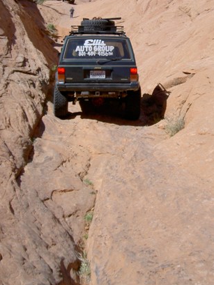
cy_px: 67
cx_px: 122
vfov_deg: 31.1
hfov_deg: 24.0
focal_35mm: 61
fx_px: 503
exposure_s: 1/640
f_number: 4.7
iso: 100
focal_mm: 8
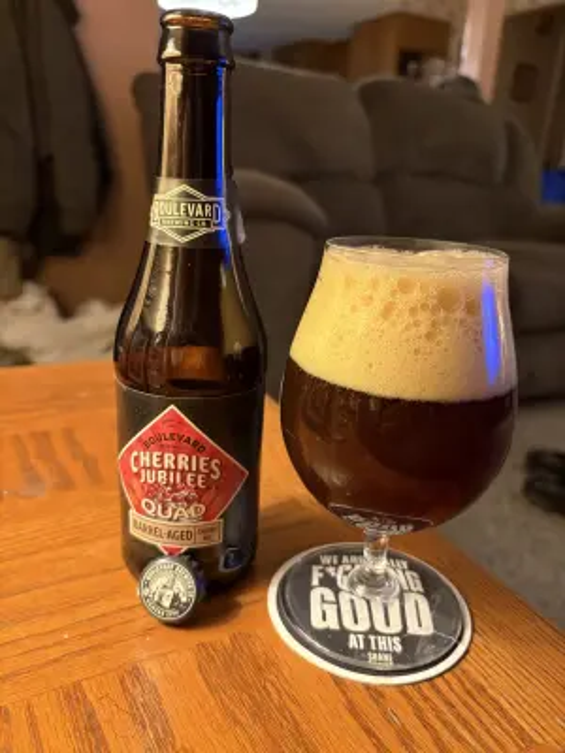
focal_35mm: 26
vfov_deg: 67.3
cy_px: 376
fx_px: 566
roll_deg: -4.1
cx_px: 282
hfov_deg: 53.1
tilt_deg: -19.3
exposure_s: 1/60
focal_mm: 5.96
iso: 400
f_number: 1.6
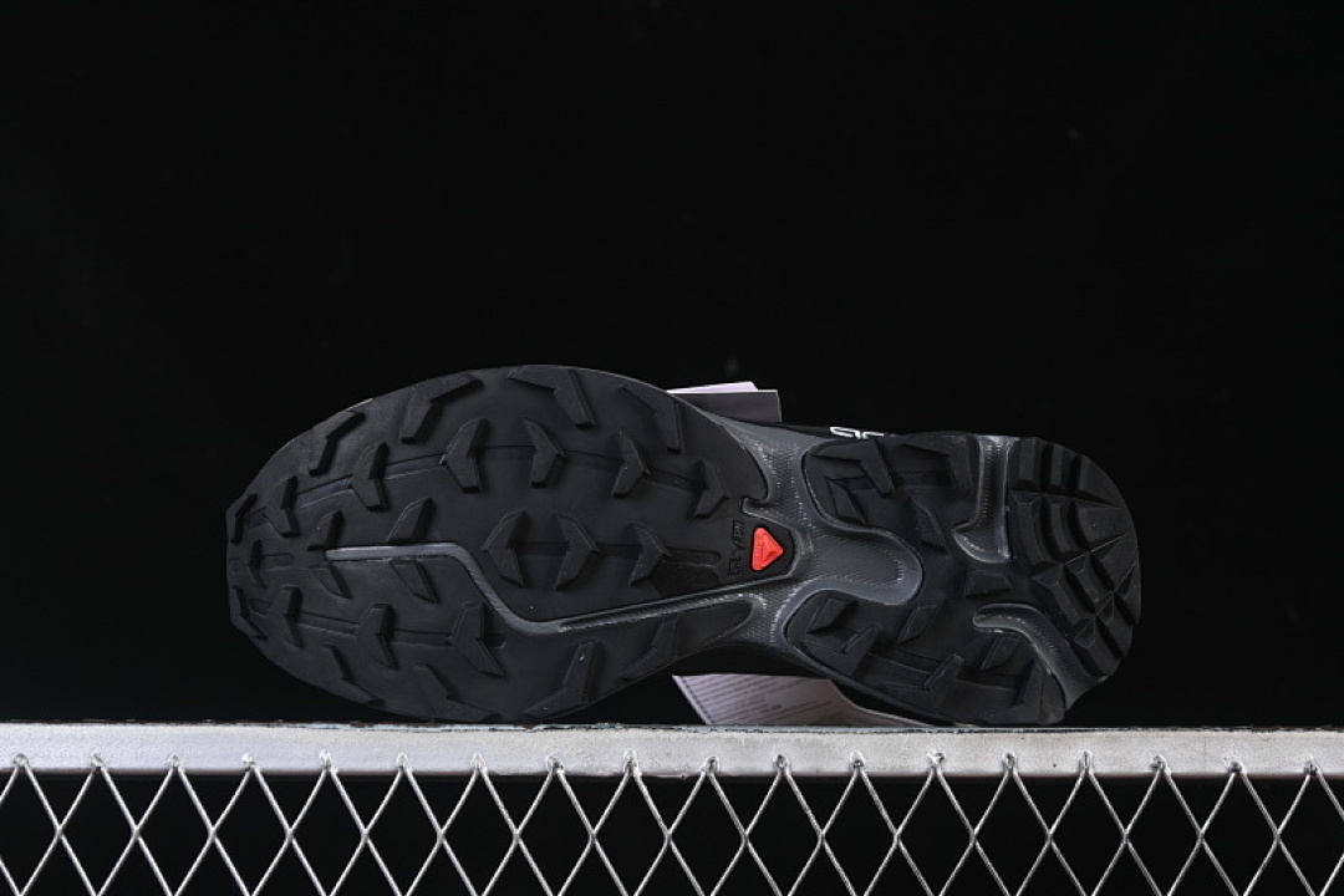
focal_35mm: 75
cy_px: 448
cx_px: 672
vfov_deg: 18.2
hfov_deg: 27.0
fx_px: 2800
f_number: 6.3
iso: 160
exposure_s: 1/60
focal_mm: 50
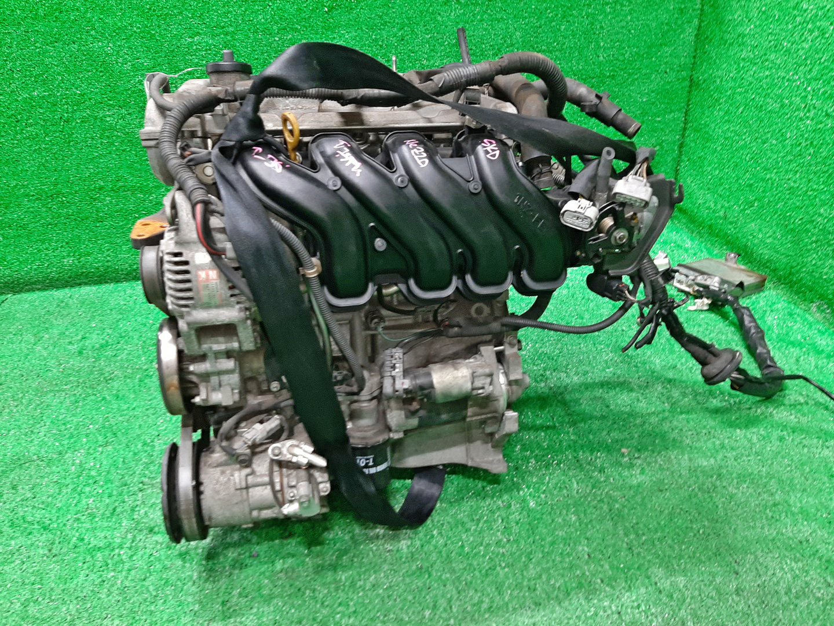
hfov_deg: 67.3
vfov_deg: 53.1
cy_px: 313
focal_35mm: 26
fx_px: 626
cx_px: 417
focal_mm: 3.93
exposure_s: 1/33
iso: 202
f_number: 1.7
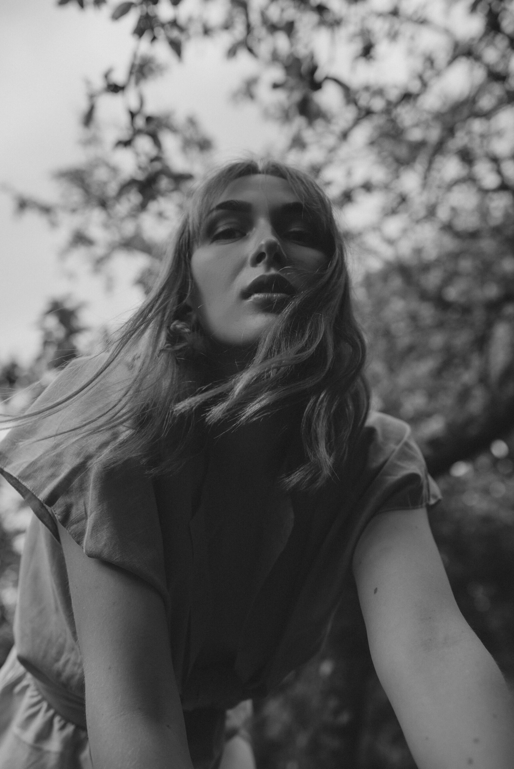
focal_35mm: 35
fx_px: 749
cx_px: 257
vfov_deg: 54.4
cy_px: 384
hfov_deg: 37.9
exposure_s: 1/200
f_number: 2.8
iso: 100
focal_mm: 35
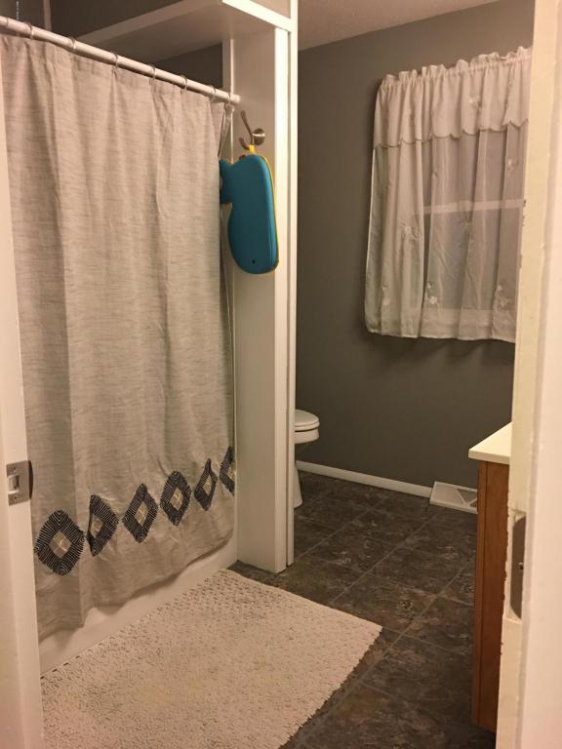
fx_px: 628
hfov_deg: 48.2
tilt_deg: -9.1
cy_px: 374
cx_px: 281
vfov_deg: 61.7
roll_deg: -0.3
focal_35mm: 29
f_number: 2.2
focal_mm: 4.15
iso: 80
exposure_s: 1/10
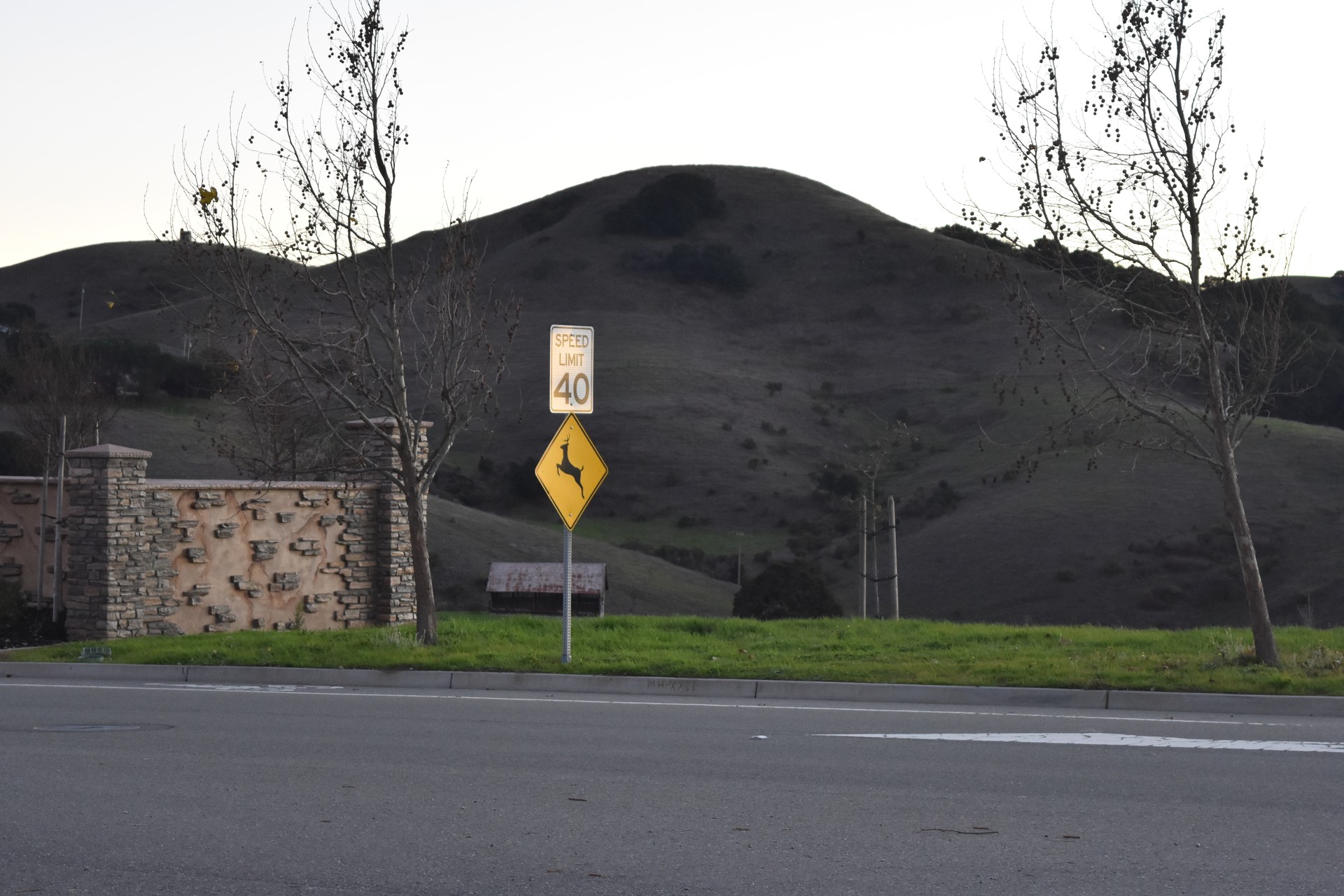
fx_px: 3080
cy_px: 448
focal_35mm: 82
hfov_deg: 24.6
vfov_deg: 16.6
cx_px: 672
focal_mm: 55
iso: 1250
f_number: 5.6
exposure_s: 1/60
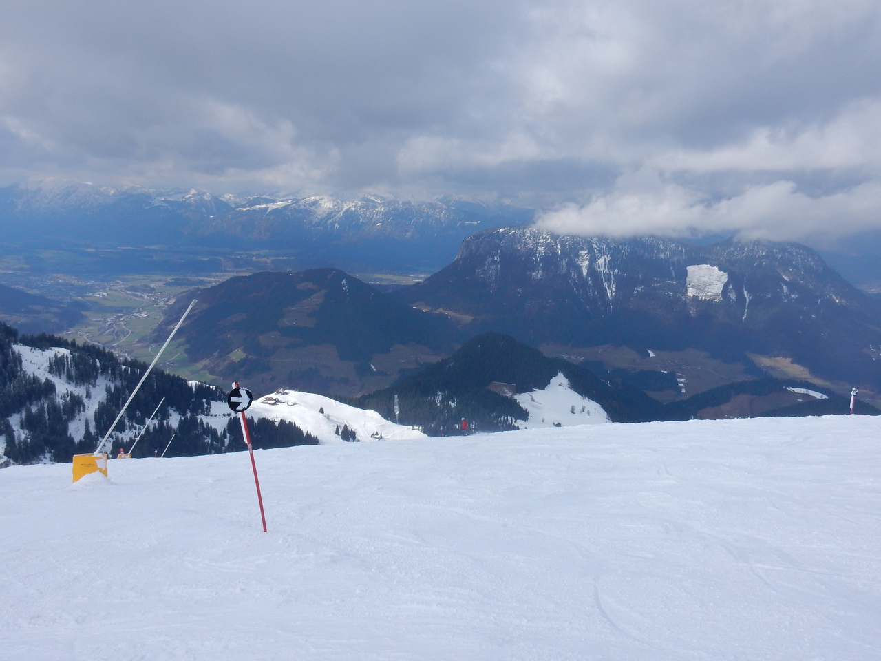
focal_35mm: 30
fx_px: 764
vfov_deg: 46.8
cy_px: 330
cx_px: 440
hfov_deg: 60.0
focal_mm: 5.4
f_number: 4
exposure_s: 1/1600
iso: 125
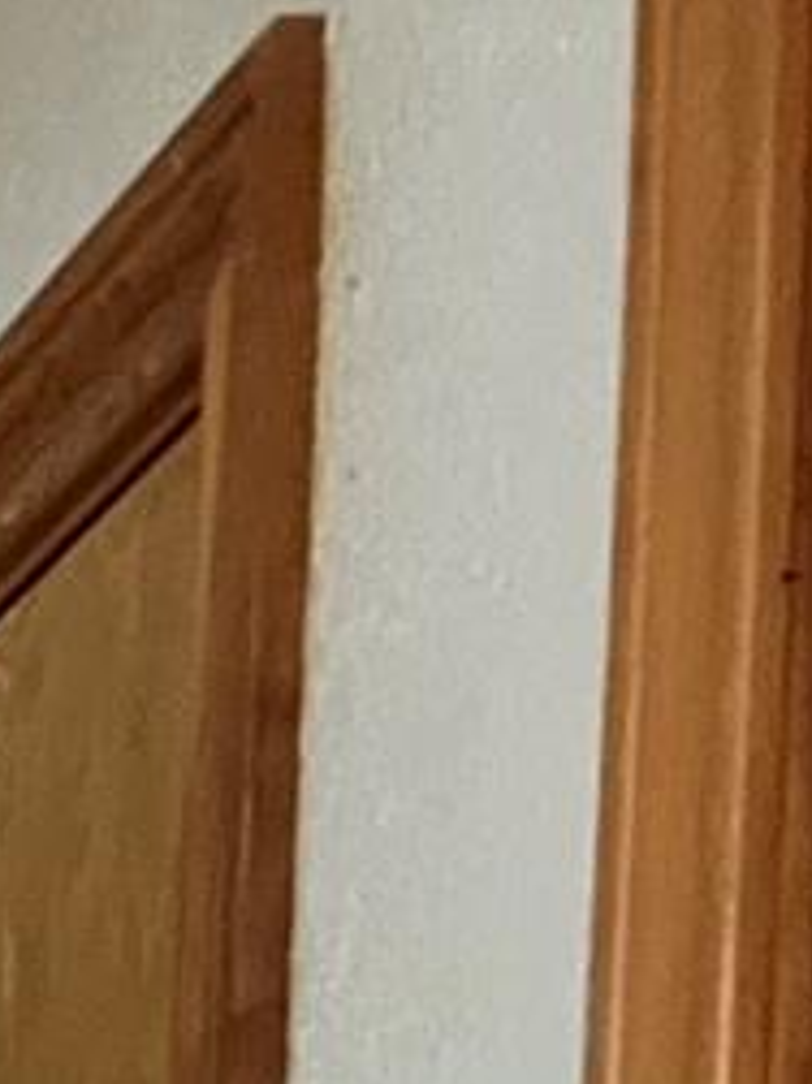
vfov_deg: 10.5
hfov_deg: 8.0
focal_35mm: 159
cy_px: 2725
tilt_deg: -5.5
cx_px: -1650
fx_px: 4977
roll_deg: +1.0
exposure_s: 1/30
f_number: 1.5
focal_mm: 5.7
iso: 640
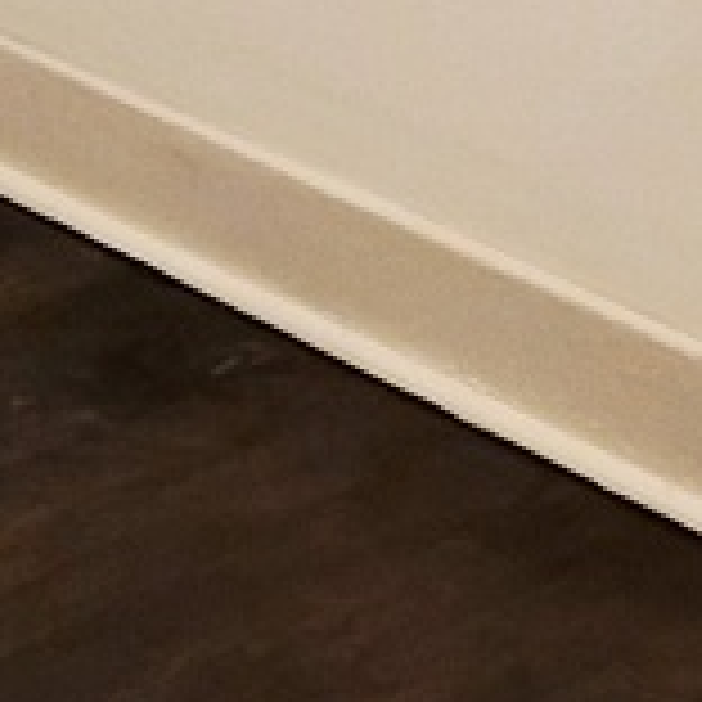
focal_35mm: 188
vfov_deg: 8.5
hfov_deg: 9.0
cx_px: -396
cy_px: -981
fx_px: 4313
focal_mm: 5.4
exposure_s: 1/120
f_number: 1.8
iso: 640
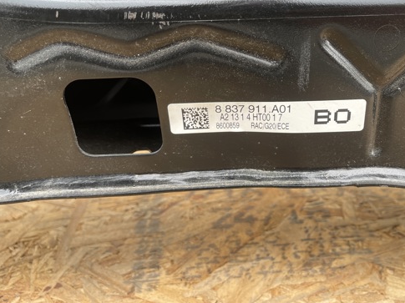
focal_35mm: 33
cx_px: 262
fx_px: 386
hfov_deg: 54.5
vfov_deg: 42.6
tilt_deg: -27.6
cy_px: 116
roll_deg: +2.8
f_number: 1.6
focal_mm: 5.1
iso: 32
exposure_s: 1/162
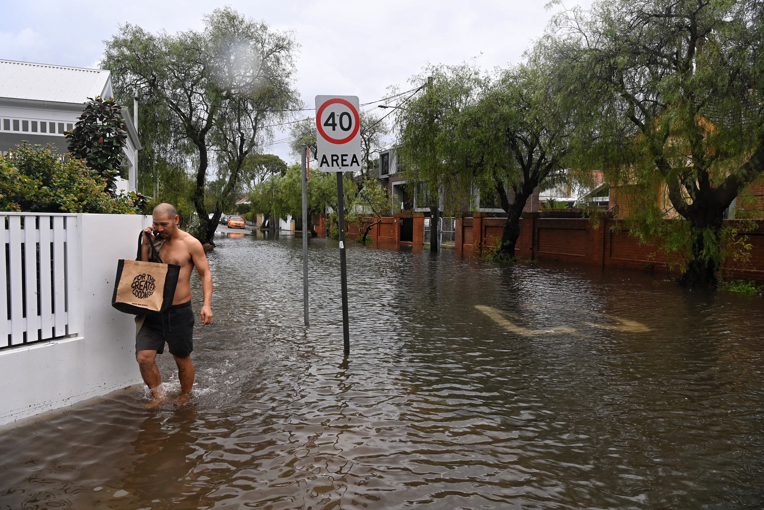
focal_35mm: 24
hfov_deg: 73.7
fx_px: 509
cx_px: 382
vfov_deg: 53.1
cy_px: 255
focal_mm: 24
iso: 1250
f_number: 8
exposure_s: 1/500
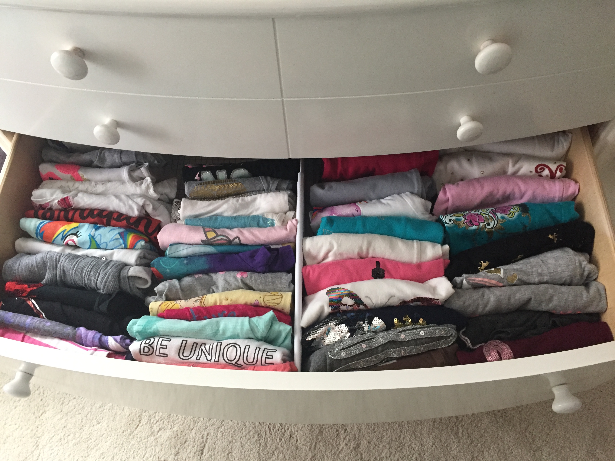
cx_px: 308
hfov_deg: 61.7
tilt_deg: -58.3
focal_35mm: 29
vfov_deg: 48.2
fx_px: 515
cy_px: 230
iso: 160
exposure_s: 1/30
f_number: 2.2
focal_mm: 4.15
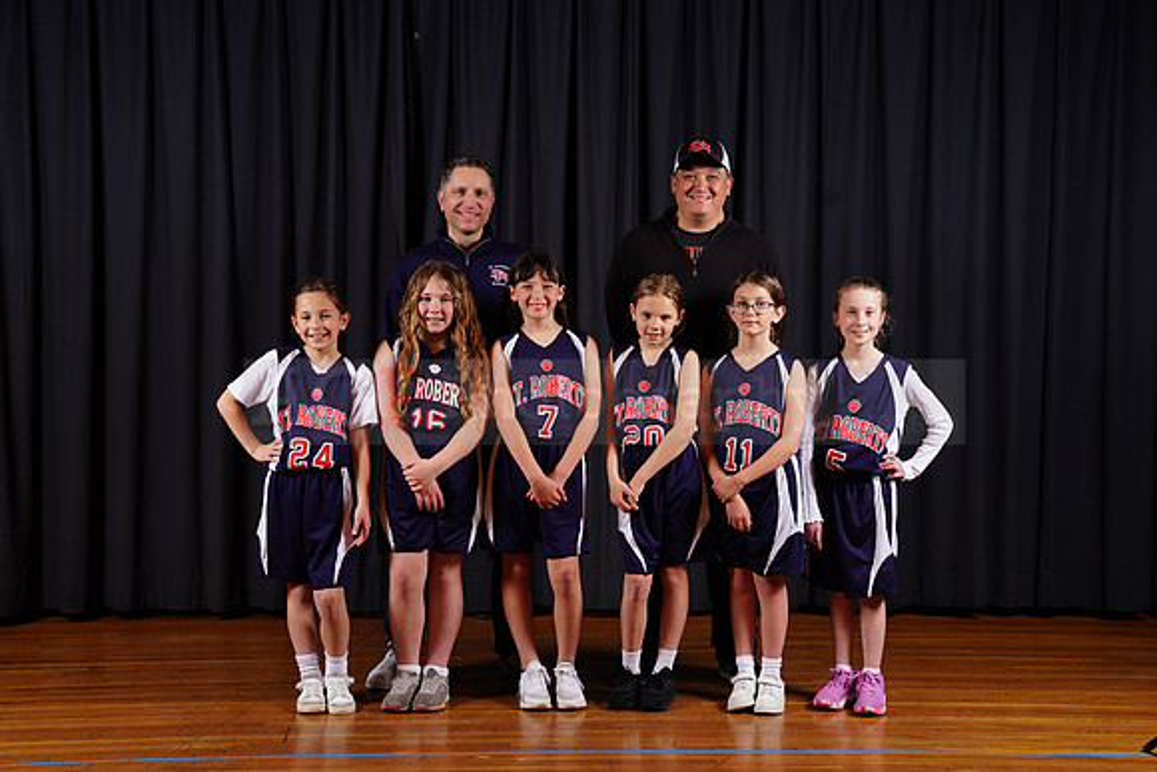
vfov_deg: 22.3
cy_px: 386
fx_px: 1961
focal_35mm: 61
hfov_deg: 32.9
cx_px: 578
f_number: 5.6
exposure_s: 1/200
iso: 200
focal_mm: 61
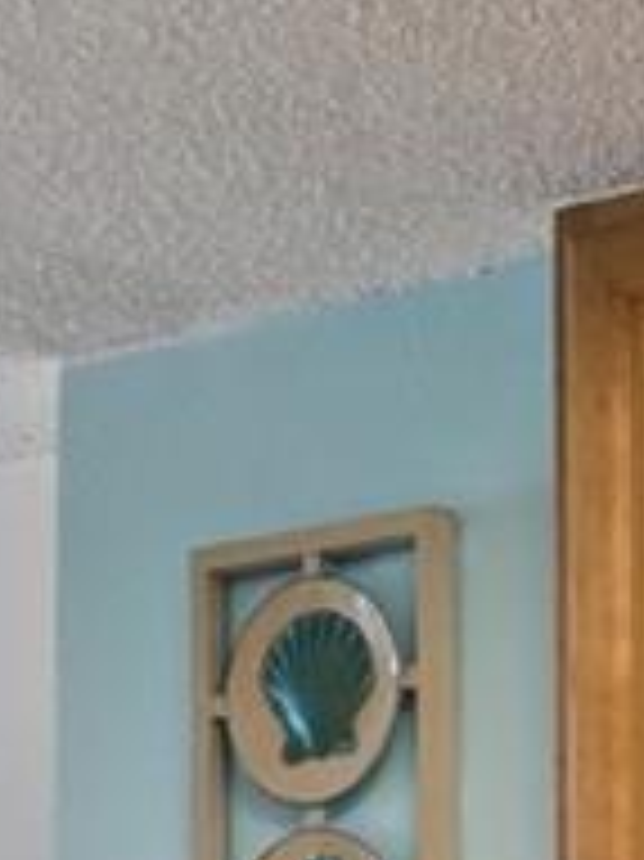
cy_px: 1382
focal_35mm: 121
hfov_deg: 11.6
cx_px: 1009
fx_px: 3005
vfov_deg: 14.8
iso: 100
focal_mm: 10
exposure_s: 1/6
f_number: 7.1
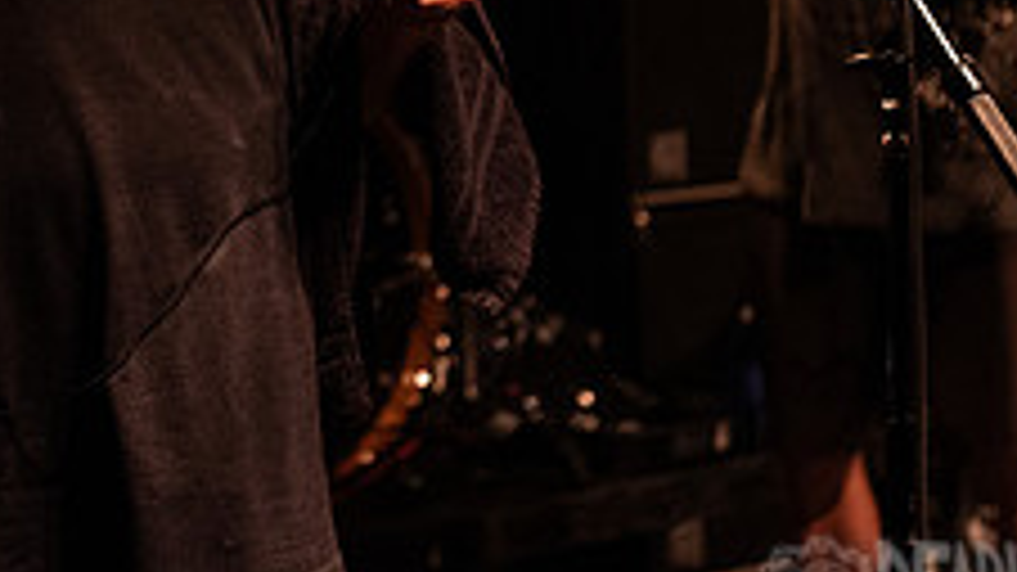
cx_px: 56
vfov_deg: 6.7
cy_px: -222
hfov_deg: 12.0
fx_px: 4799
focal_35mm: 178
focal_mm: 62
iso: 3200
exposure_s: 1/125
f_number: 3.2
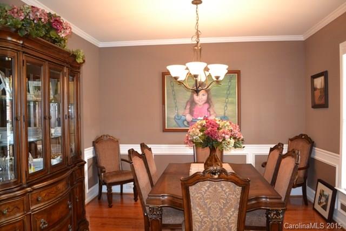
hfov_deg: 67.4
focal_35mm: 27
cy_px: 116
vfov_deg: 48.0
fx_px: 260
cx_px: 173
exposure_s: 1/60
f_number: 3.5
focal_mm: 18
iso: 1800
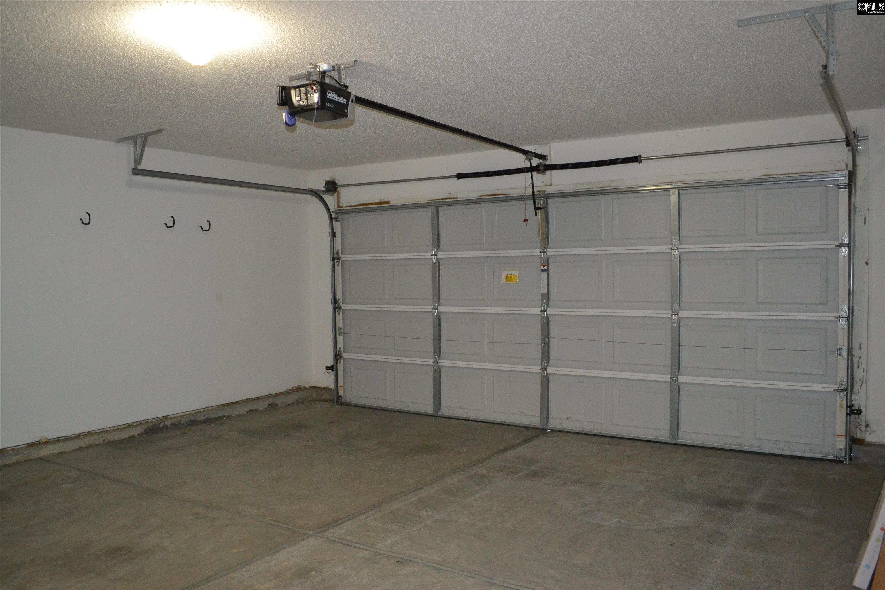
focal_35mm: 27
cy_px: 295
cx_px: 442
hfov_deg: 67.4
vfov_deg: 47.9
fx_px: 664
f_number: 3.5
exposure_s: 1/60
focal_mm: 18
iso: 2000
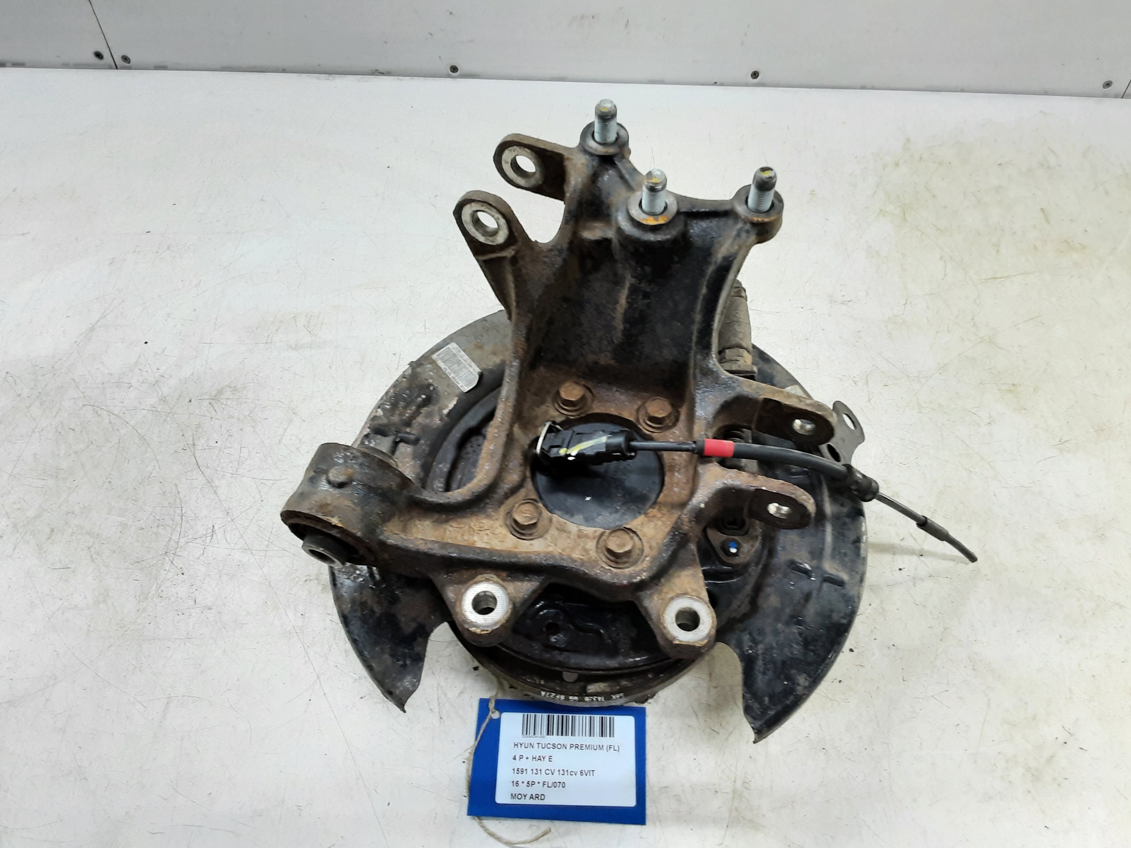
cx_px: 566
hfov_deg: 65.3
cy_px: 424
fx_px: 882
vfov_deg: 51.4
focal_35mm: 27
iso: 125
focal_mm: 2.91
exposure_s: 1/50
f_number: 1.9
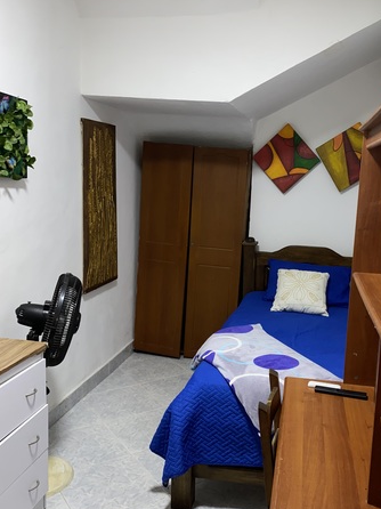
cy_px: 261
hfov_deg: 40.3
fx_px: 514
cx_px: 248
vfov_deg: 52.6
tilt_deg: -8.0
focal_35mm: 35
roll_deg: -3.6
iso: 64
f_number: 1.8
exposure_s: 1/15
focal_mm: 4.25
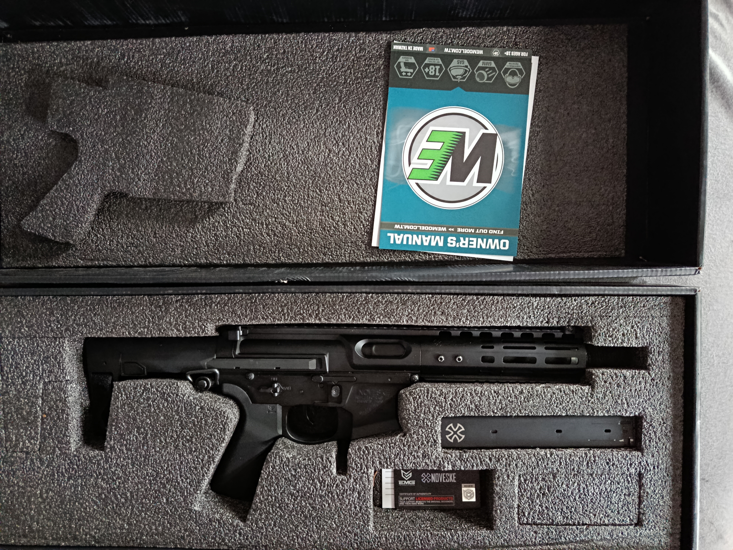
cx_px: 366
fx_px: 508
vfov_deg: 56.8
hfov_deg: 71.6
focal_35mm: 24
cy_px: 275
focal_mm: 5.24
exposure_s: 1/20
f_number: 1.7
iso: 3496
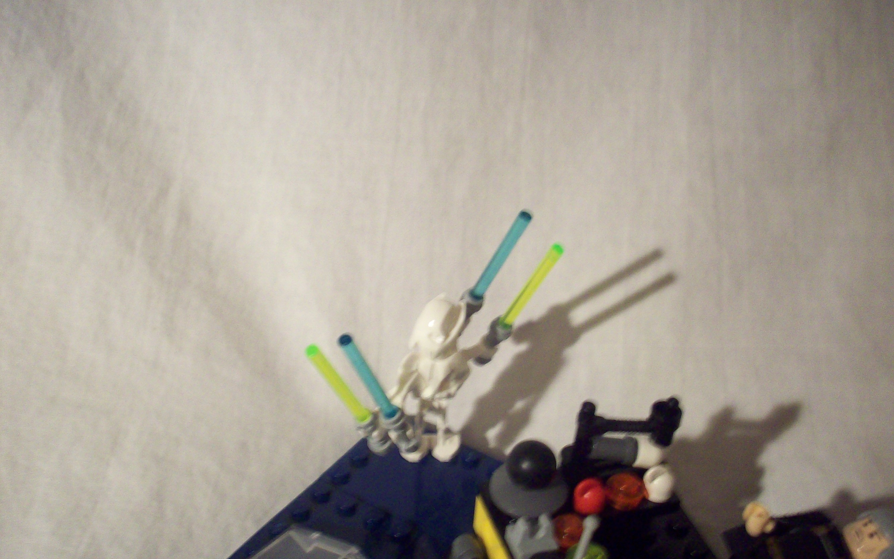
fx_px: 975
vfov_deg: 31.9
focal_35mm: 40
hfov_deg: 49.3
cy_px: 331
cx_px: 455
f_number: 2.8
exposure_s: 1/8
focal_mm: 6.2
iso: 172
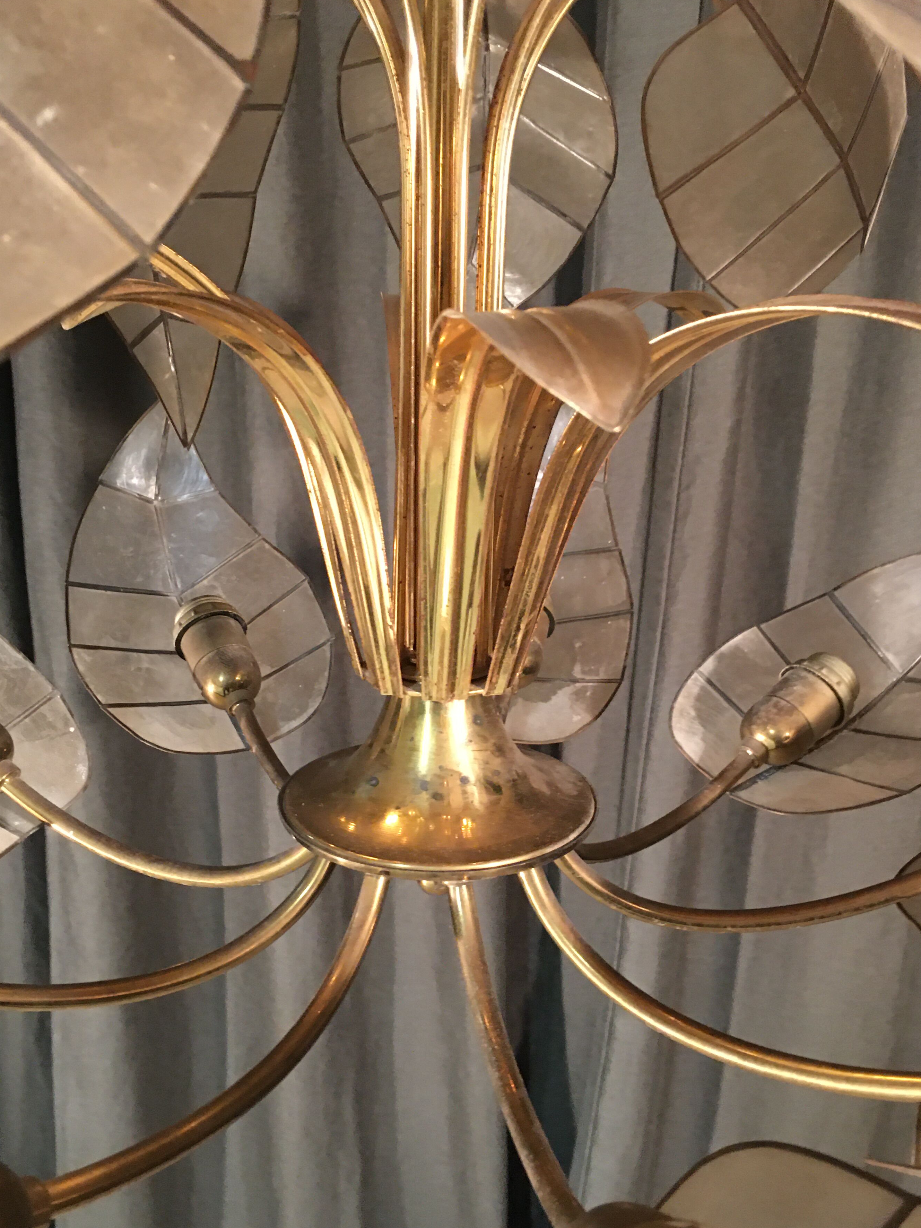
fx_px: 1171
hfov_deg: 42.9
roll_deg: -0.7
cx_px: 445
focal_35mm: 33
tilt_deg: -20.1
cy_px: 678
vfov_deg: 55.2
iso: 125
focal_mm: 4.15
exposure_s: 1/8
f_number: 2.2
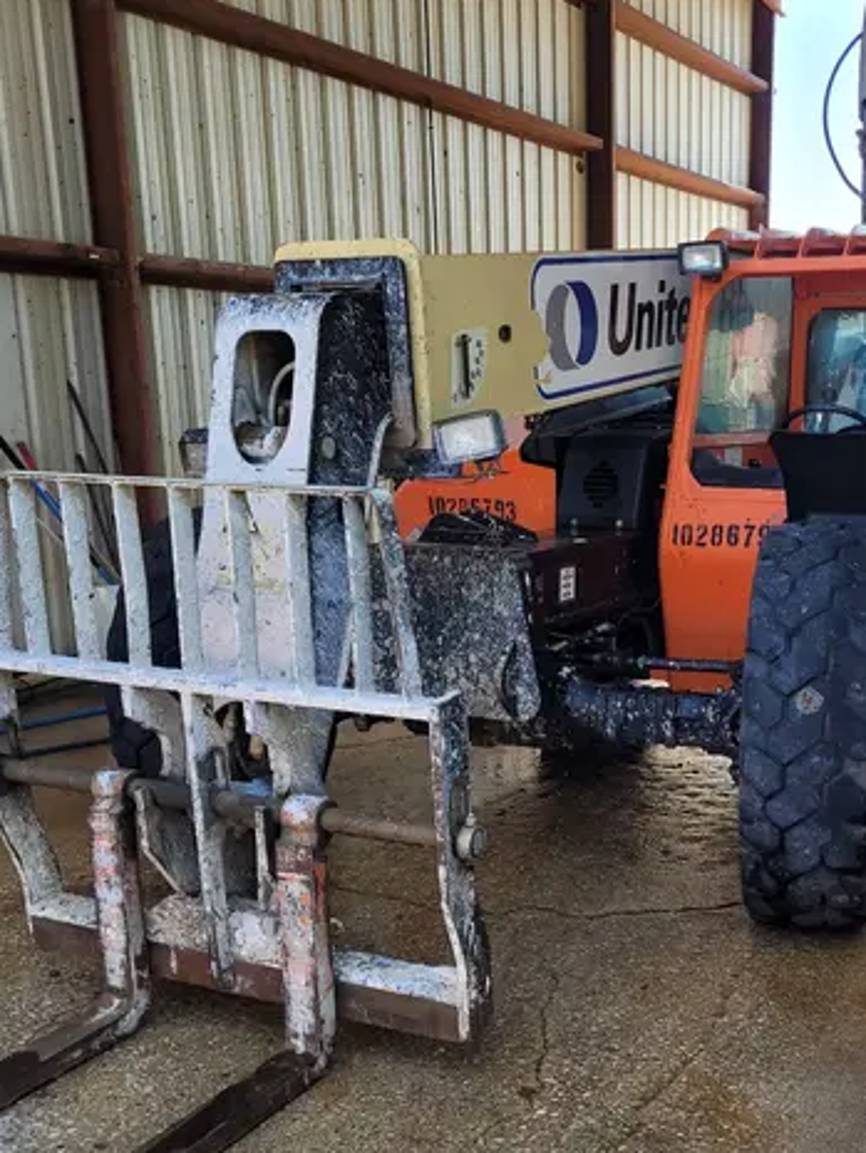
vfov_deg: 45.5
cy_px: 693
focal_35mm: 41
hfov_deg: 35.0
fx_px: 1367
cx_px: 541
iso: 40
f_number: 1.8
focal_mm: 5.4
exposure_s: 1/271
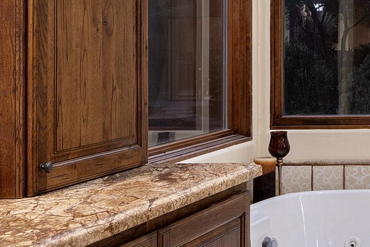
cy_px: 34
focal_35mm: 83
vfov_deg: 16.3
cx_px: 567
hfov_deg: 20.6
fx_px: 853
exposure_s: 1/1.67
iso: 200
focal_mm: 17
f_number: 7.1
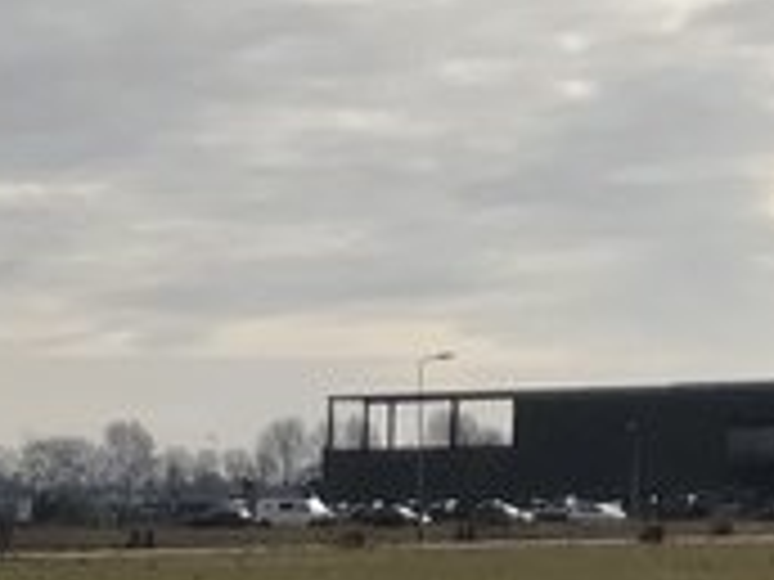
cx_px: -958
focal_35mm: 195
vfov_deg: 7.3
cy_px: 1133
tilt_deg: -7.6
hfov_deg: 9.3
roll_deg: +0.8
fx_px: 4360
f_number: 1.8
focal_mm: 3.99
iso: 20
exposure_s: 1/4000
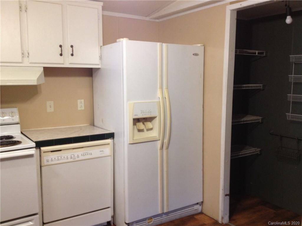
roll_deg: -0.2
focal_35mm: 35
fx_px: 305
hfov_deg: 52.6
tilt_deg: -10.9
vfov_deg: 40.7
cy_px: 113
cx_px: 151
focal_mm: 4.28
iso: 80
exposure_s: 1/20
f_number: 2.4
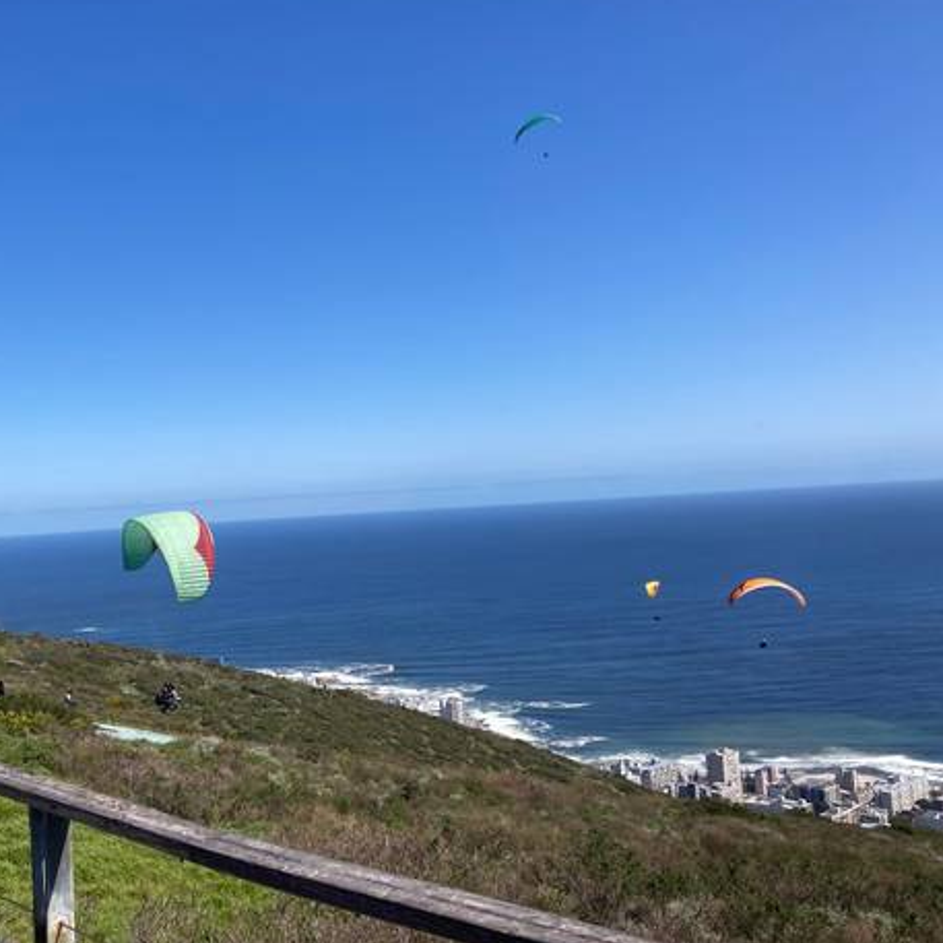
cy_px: 462
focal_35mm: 39
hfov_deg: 41.6
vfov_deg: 42.8
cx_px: 235
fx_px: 1202
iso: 20
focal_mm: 3.99
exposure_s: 1/2208
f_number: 1.8
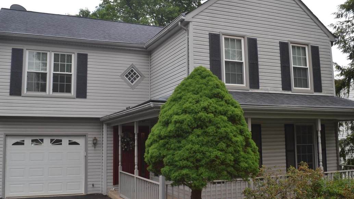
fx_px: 329
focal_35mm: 35
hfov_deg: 56.6
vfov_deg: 33.7
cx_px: 170
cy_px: 97
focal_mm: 18
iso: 100
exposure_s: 1/200
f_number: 7.1
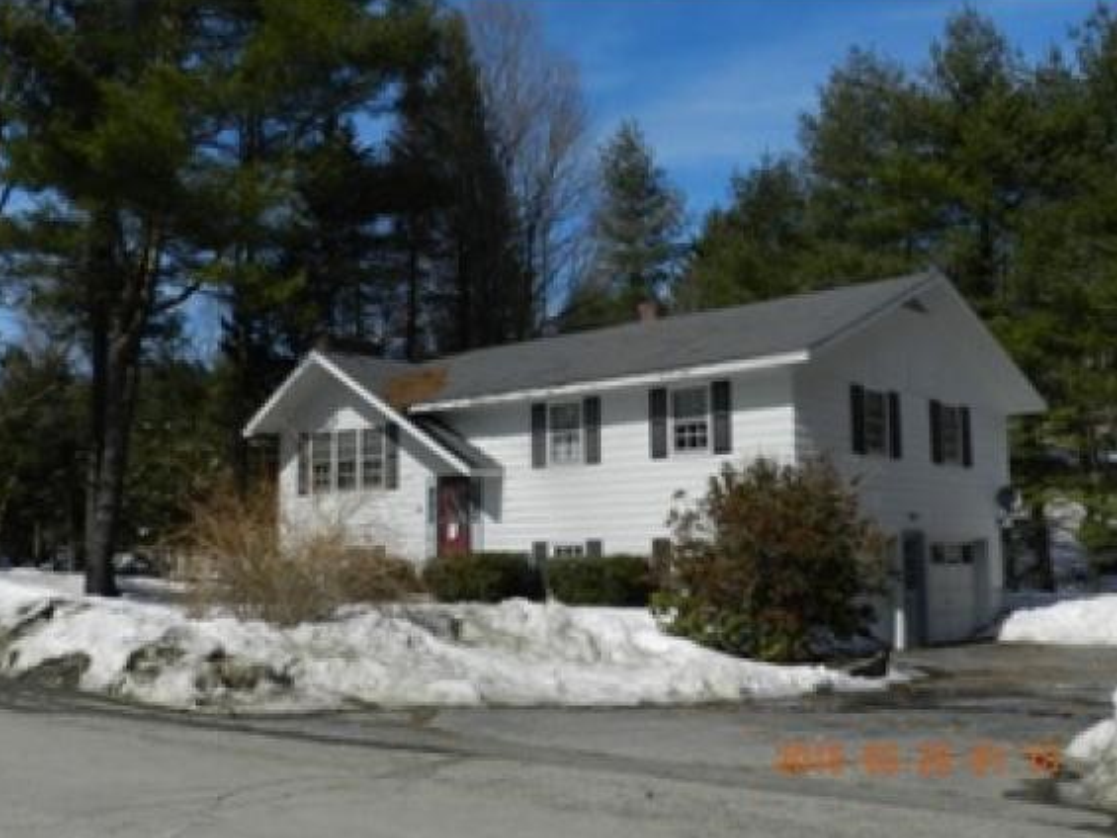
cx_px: 554
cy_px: 418
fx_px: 1259
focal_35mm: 39
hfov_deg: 47.9
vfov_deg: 36.8
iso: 160
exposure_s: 1/1000
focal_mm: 6.7
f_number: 6.3
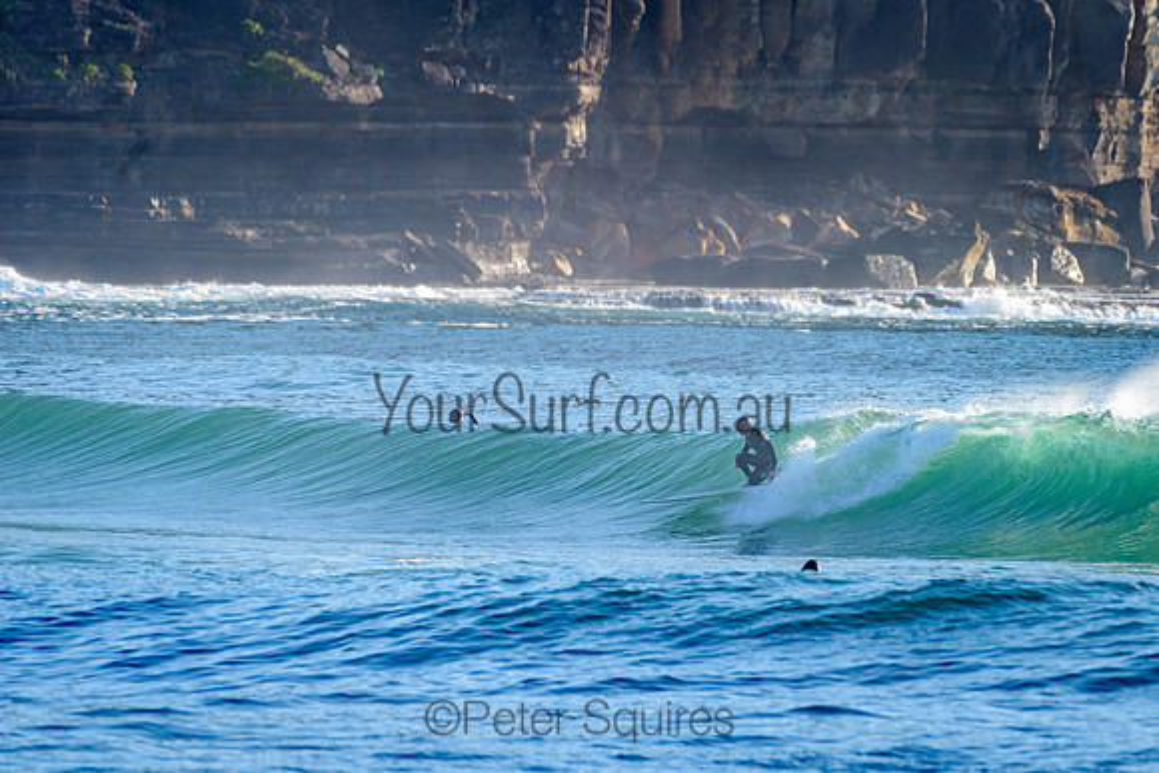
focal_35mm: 613
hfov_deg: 3.4
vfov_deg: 2.2
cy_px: 310
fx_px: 19731
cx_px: 705
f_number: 5.6
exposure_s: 1/2000
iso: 360
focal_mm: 500
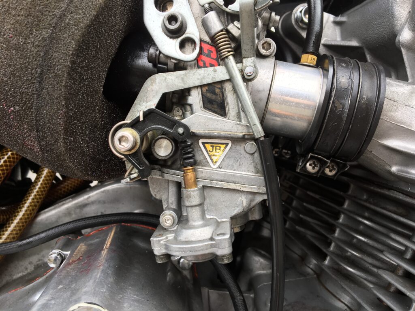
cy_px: 156
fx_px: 348
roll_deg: +4.1
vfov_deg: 48.2
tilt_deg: -19.7
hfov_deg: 61.7
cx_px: 208
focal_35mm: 29
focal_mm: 4.15
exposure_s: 1/120
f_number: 2.2
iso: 25
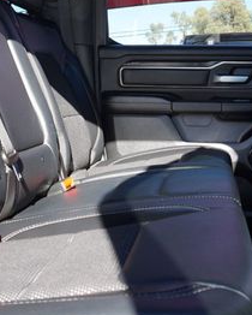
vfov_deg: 33.2
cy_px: 67
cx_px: 96
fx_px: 512
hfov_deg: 27.6
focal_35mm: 55
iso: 100
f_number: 4.5
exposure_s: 1/80
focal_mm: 16
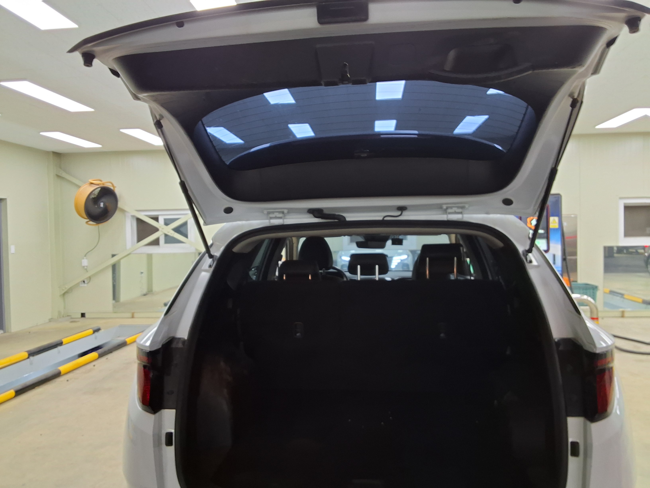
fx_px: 526
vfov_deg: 49.7
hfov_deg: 63.4
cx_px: 325
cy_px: 244
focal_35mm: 28
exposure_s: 1/40
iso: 80
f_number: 1.9
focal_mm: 2.91
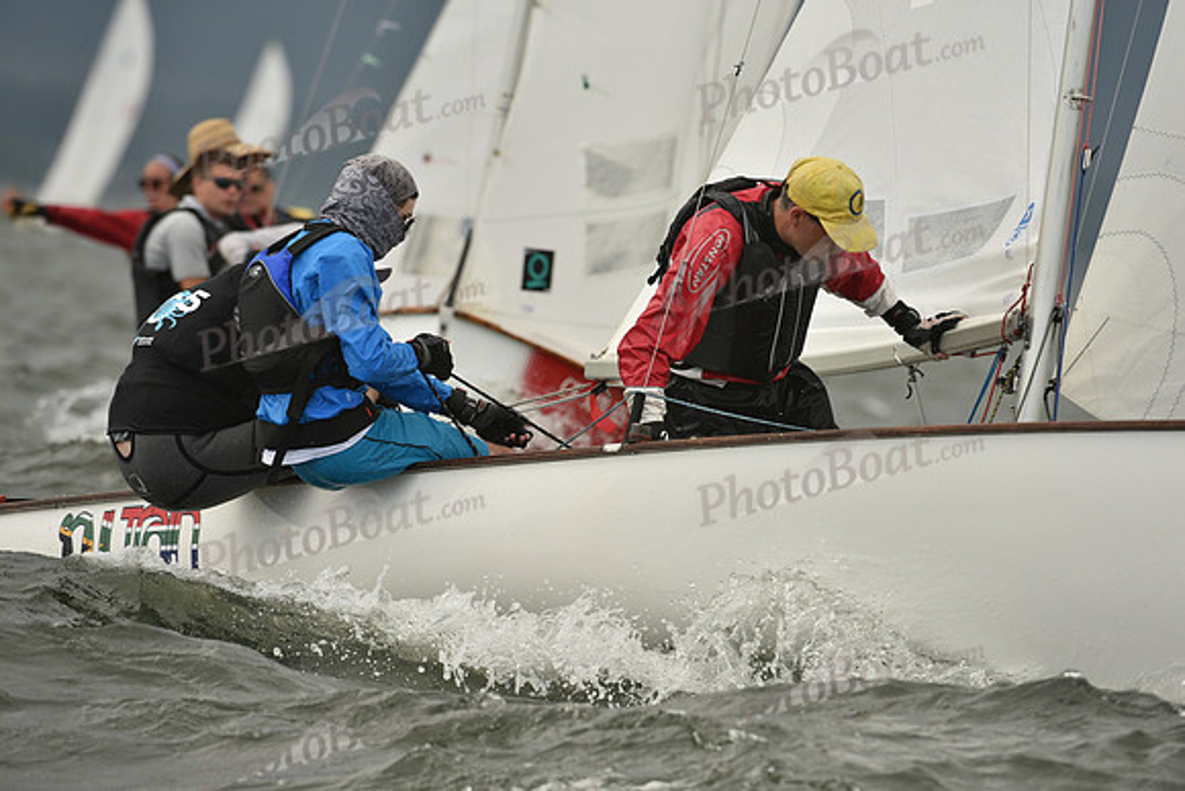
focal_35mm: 400
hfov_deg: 5.2
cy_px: 396
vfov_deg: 3.4
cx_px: 592
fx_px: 13169
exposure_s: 1/800
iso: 320
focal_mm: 400
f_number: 6.3
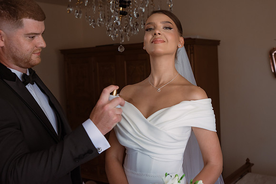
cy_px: 77
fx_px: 357
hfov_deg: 42.1
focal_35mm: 47
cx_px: 161
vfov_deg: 28.8
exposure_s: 1/320
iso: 800
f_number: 4
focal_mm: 40
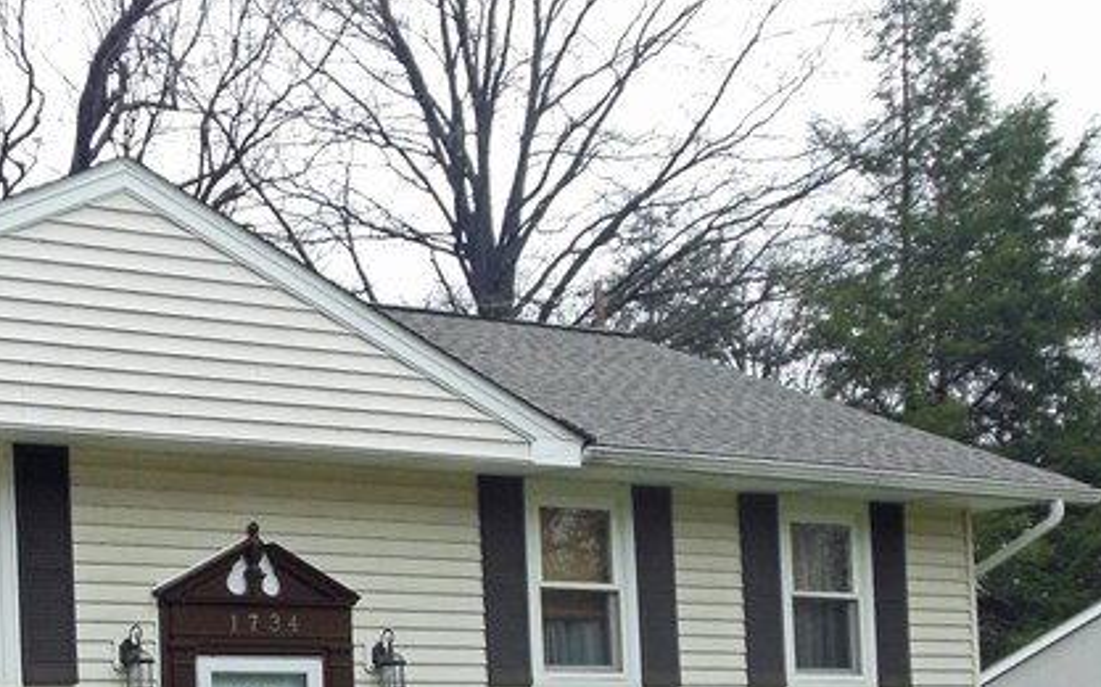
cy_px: 658
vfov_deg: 14.9
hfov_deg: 23.8
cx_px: 227
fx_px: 2579
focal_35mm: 86
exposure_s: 1/200
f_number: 3.5
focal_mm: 6
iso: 125
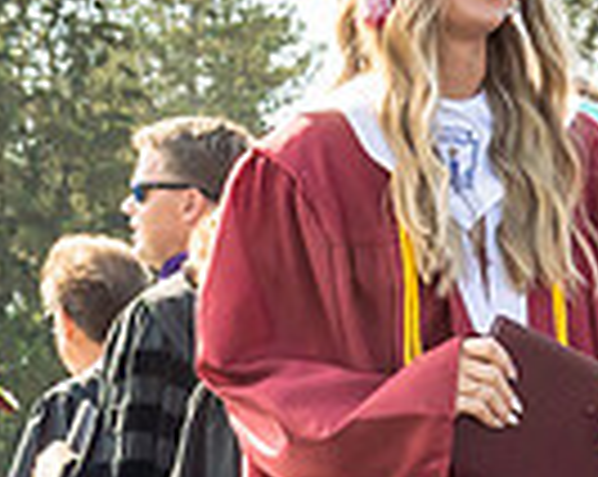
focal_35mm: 208
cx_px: 600
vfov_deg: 7.4
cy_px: 576
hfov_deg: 9.2
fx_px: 3676
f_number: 7.1
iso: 200
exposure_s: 1/800
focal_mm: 29
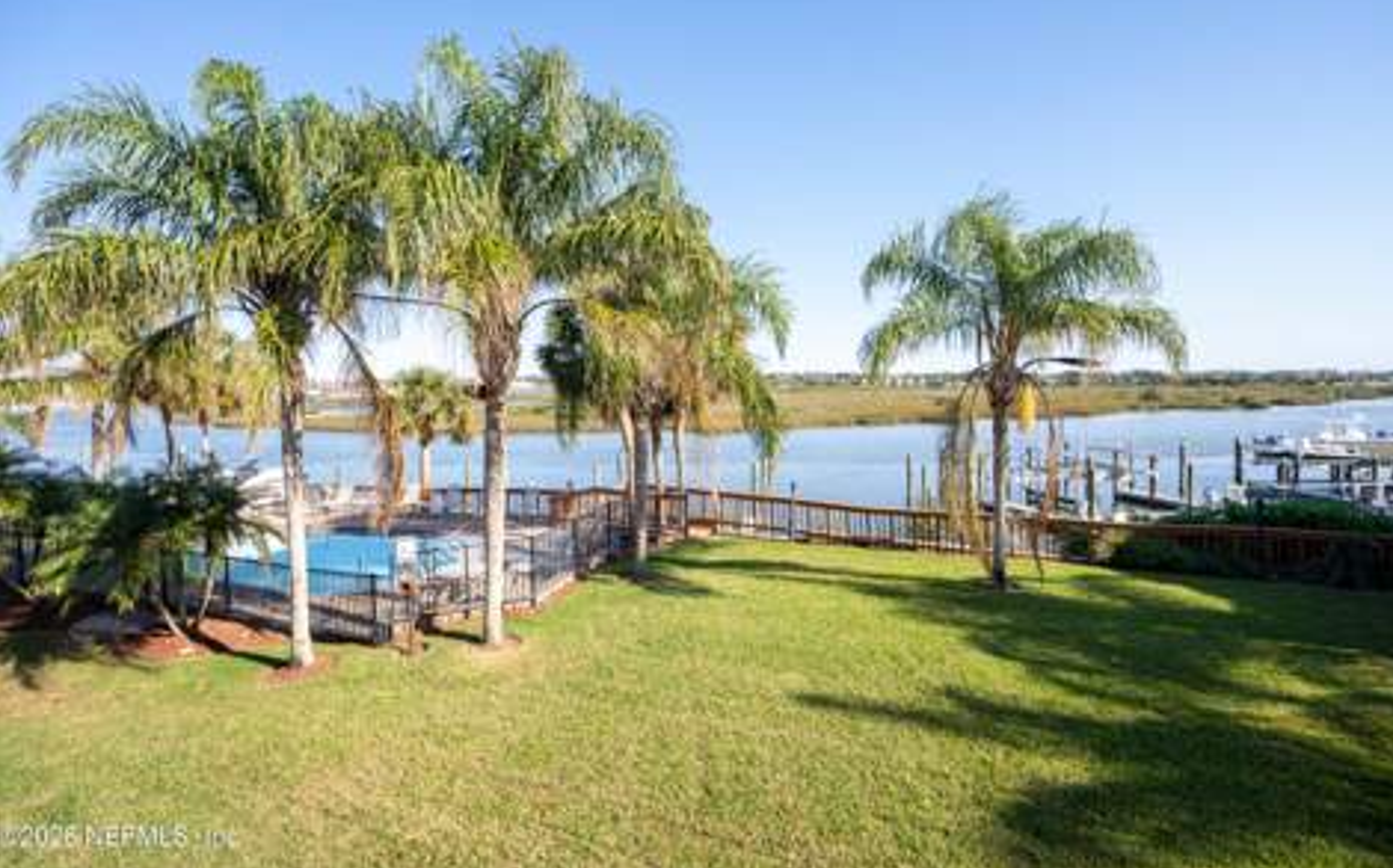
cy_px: 394
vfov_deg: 67.8
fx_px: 645
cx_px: 694
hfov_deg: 94.4
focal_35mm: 17
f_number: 5.6
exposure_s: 1/250
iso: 160
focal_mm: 16
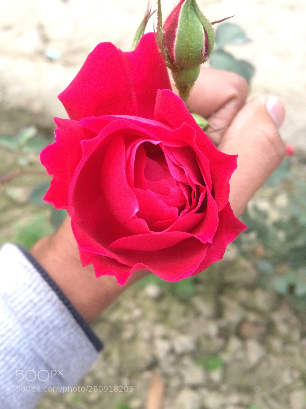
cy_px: 204
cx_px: 153
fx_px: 342
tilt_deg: -73.7
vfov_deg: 61.7
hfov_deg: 48.2
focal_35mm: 29
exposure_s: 1/33
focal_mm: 4.15
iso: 250
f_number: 2.2
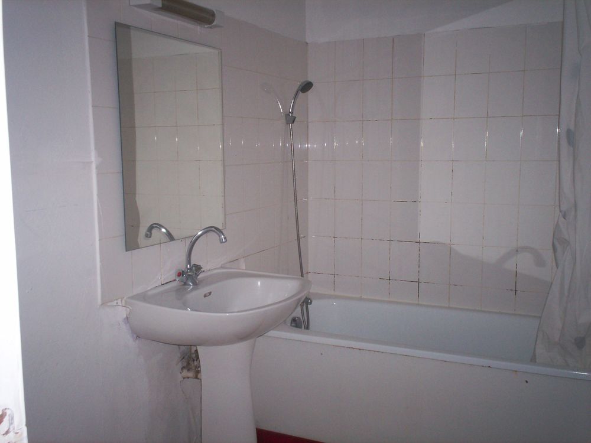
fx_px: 615
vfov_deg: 39.7
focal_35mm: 36
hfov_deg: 51.4
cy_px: 222
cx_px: 296
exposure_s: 1/60
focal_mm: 6
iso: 140
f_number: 4.5
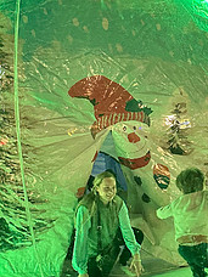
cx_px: 134
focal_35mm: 61
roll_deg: +0.6
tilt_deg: -1.0
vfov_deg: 31.4
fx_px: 489
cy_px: 187
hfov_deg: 23.9
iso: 640
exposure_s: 1/40
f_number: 1.78
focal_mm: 6.86
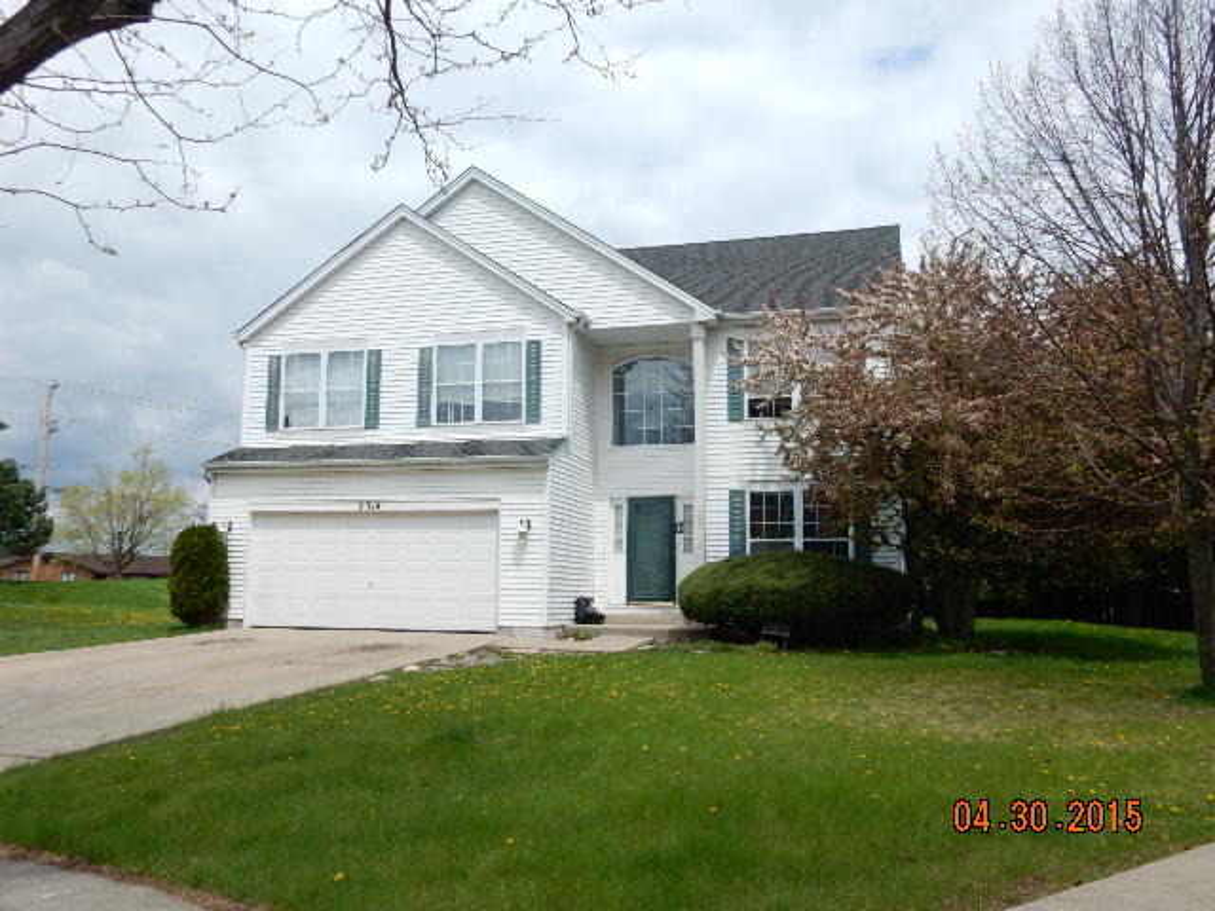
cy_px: 456
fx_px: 1053
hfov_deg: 60.0
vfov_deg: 46.8
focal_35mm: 30
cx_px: 608
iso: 125
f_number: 4
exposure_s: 1/1250
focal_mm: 5.4
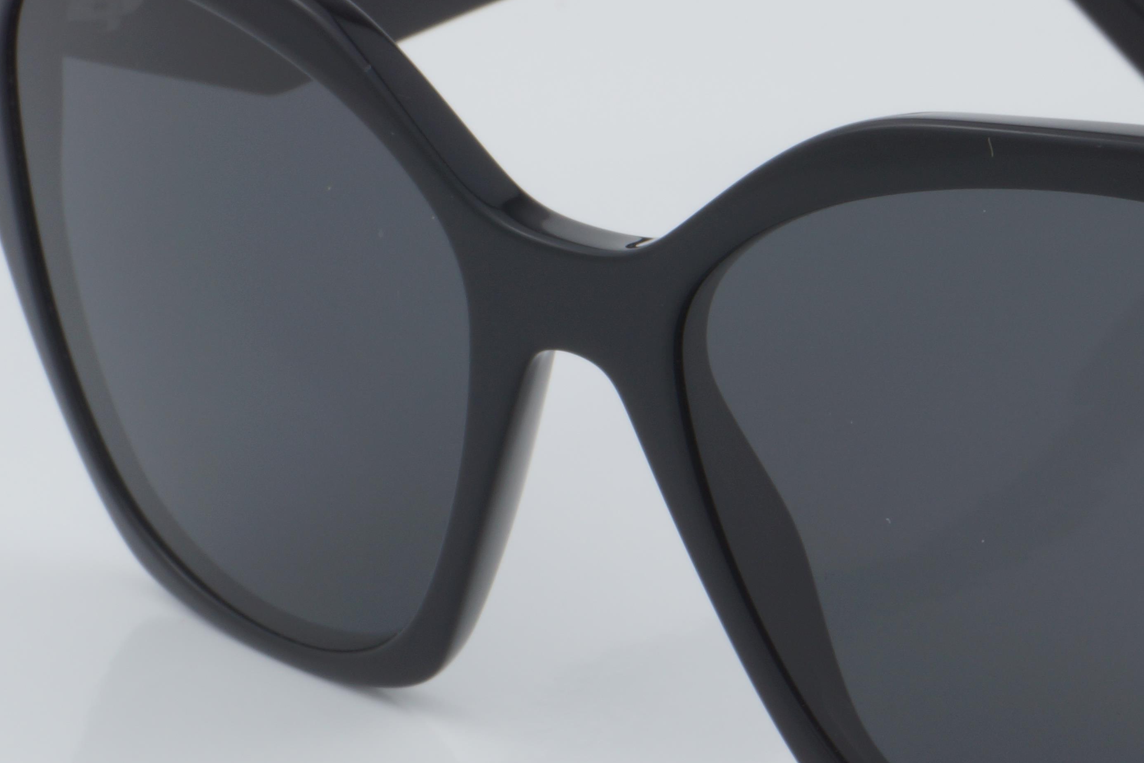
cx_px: 1137
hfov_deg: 12.5
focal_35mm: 162
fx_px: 5148
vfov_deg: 8.5
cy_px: 412
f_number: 32
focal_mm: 50
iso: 100
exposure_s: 1/4
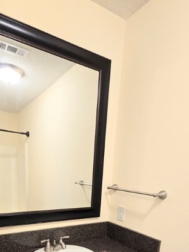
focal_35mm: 24
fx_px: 175
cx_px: 79
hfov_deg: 56.5
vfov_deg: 62.8
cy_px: 215
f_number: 2.2
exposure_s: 1/60
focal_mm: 2.2
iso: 200
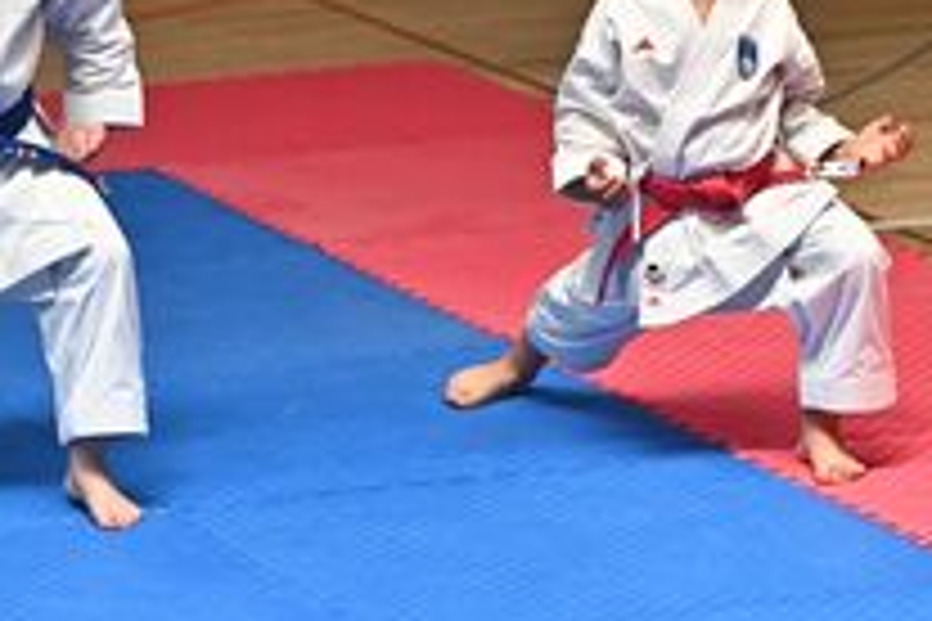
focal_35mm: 283
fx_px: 7326
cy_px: 117
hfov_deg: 7.3
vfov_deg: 4.9
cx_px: 432
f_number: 2.8
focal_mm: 130
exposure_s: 1/6400
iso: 2000
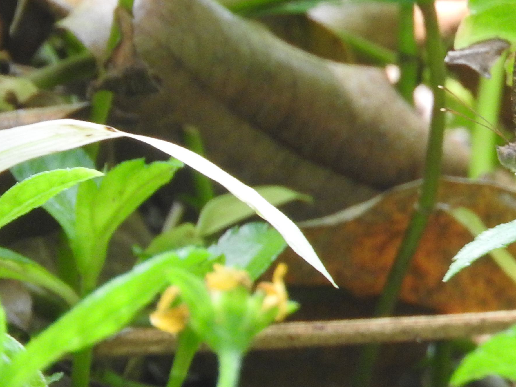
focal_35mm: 1554
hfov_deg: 1.3
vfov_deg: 1.0
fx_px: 23163
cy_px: 79
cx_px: 651
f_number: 5.6
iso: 450
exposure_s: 1/60
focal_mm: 107.5
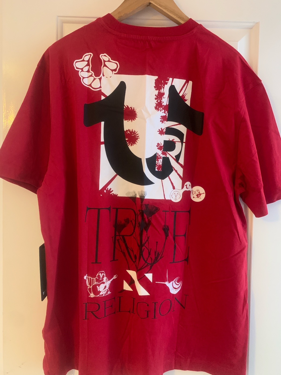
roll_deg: -0.7
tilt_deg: -1.6
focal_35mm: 26
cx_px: 140
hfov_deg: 53.1
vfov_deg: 67.3
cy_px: 188
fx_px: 281
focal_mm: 4.25
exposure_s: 1/33
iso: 400
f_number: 1.8
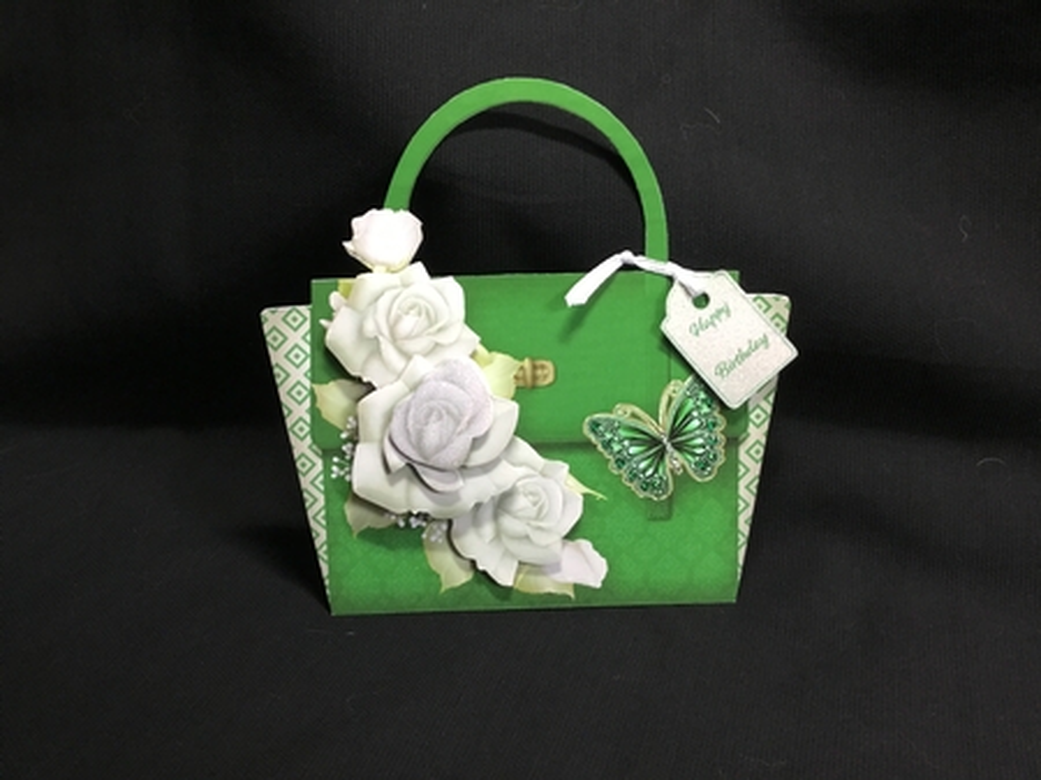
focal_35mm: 31
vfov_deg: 45.4
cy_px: 390
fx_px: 932
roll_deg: +0.7
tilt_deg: -24.9
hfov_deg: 58.4
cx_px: 520
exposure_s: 1/33
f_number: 2.4
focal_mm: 3.3
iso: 125
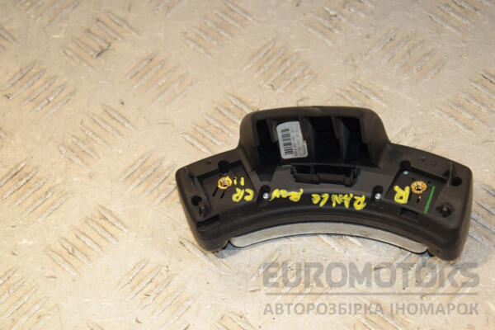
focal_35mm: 99
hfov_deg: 20.6
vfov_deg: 13.8
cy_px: 165
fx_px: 1361
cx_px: 248
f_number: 7.1
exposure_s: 1/200
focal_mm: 66
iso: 800
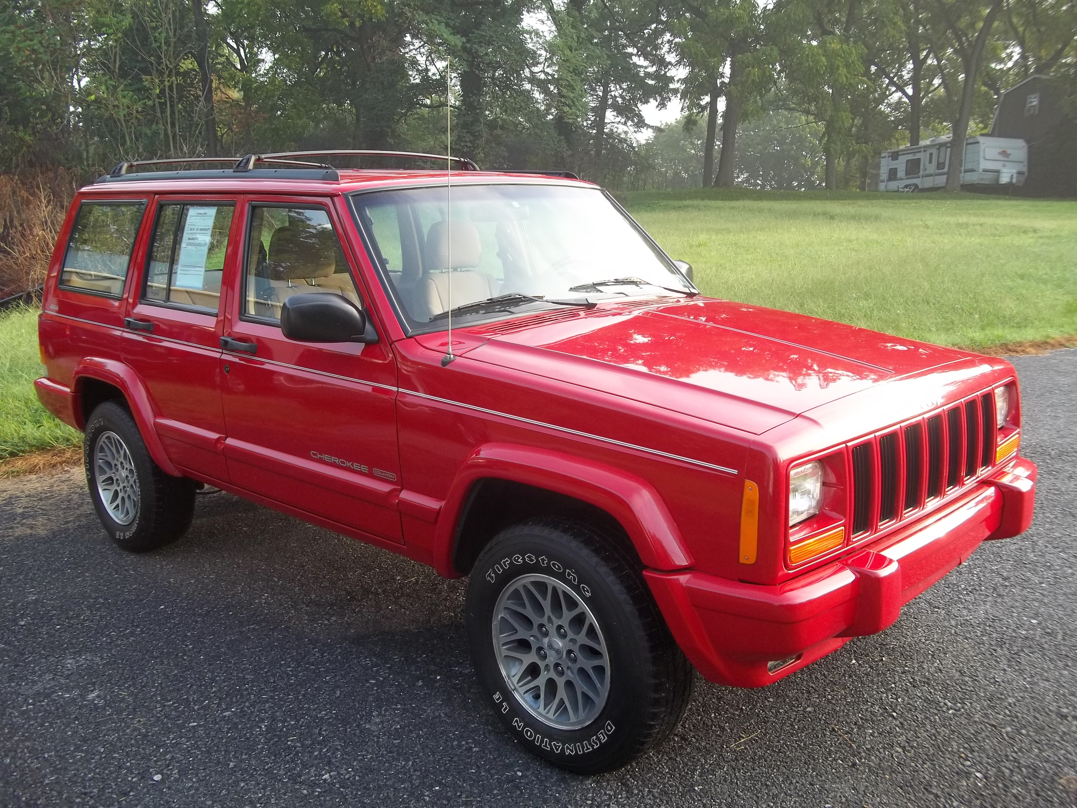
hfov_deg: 56.8
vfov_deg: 44.2
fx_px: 996
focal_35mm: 32
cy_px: 404
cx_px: 538
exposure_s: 1/125
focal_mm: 5.7
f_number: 2.9
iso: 64
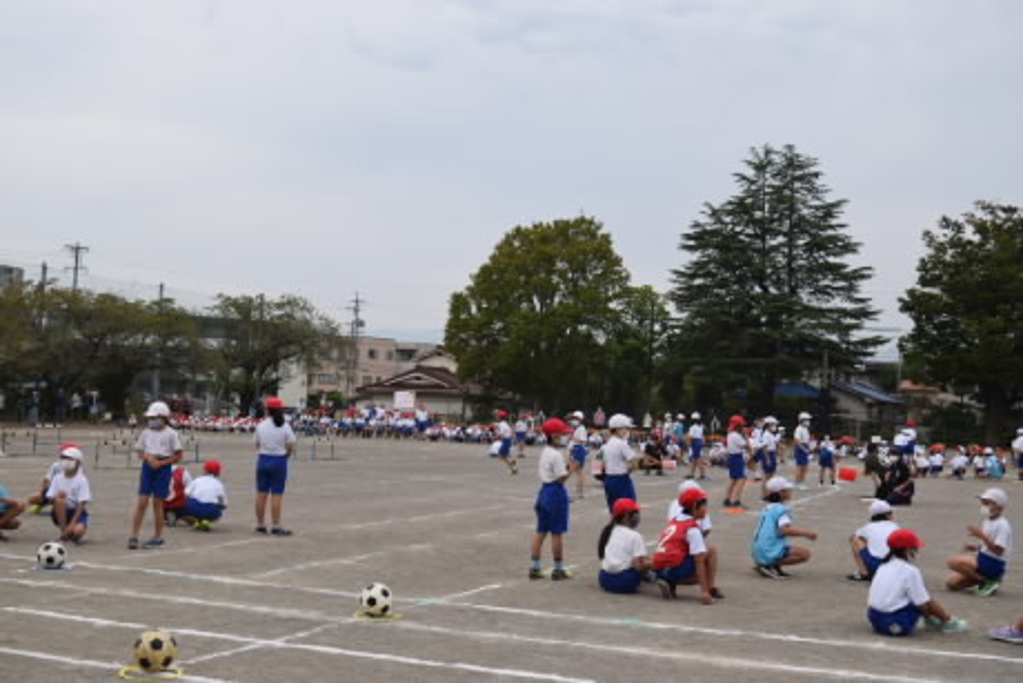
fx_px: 1279
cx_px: 512
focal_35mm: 45
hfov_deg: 43.6
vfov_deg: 29.9
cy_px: 342
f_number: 5.6
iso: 400
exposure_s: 1/1600
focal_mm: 30
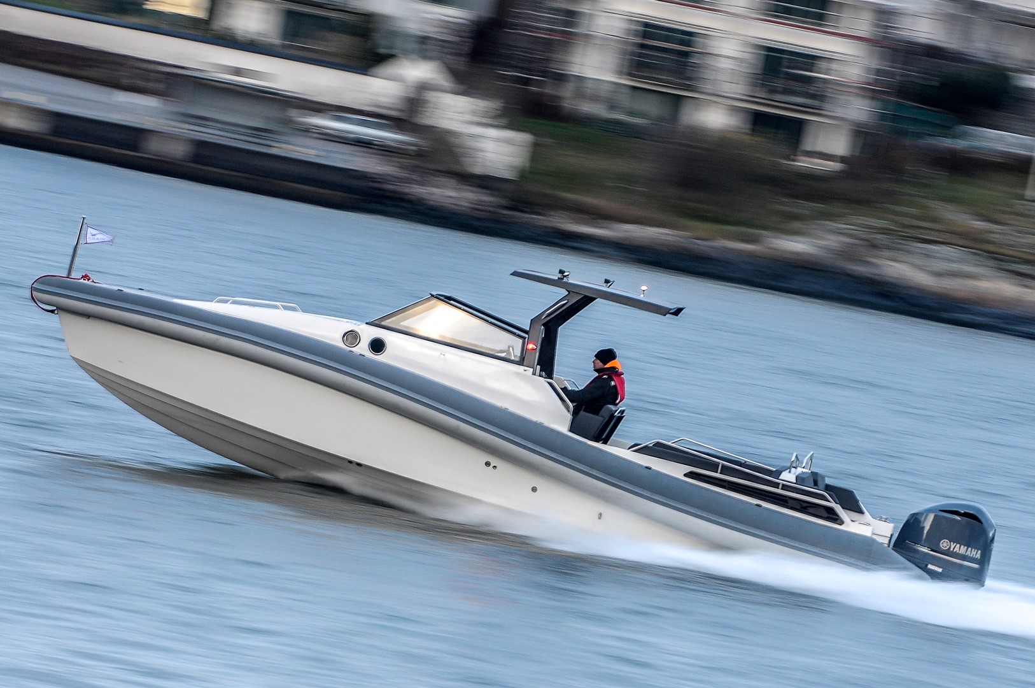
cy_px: 344
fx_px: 6892
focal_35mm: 240
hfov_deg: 8.6
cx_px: 518
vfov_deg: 5.7
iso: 200
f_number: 6.3
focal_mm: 160
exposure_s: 1/30
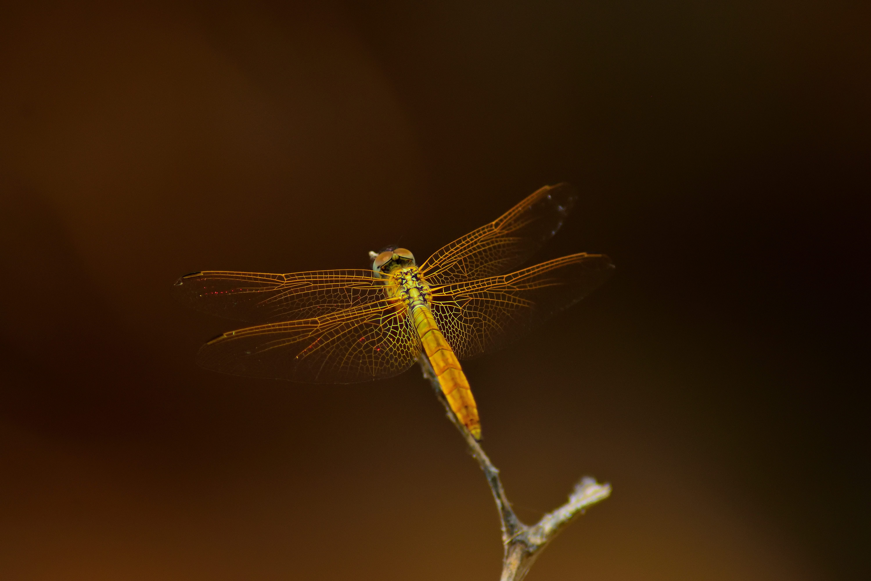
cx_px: 436
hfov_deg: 4.6
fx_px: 10887
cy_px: 290
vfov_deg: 3.1
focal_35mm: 450
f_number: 5.6
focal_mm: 300
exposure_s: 1/800
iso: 800
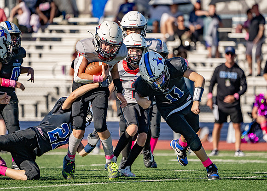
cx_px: 157
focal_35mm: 473
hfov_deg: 4.3
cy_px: 91
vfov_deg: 3.0
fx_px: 3589
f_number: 5.6
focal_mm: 400
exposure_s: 1/2500
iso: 320
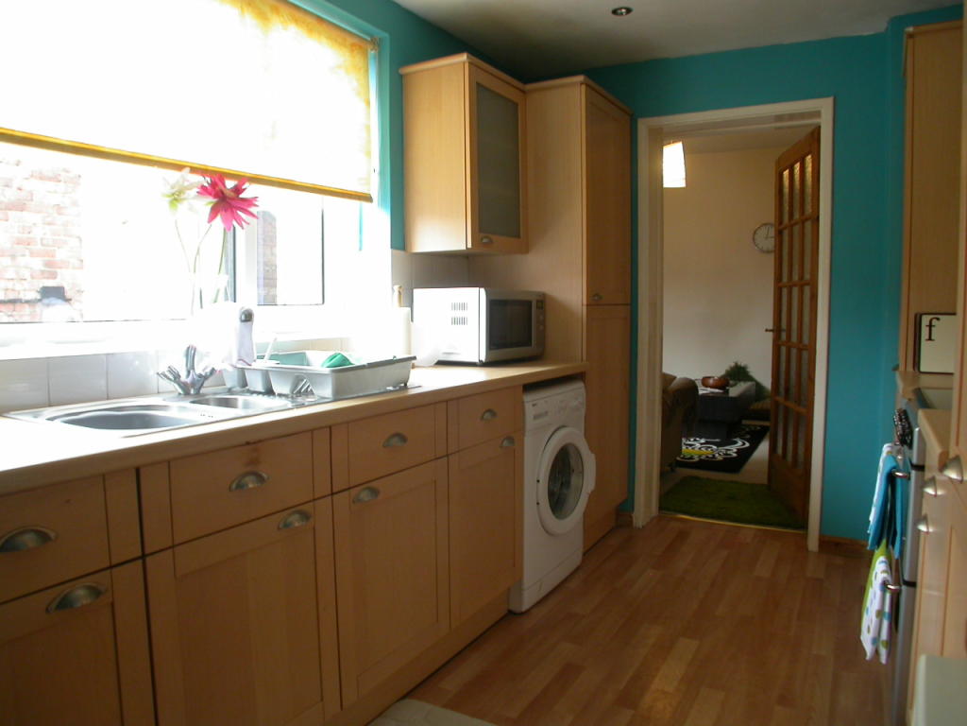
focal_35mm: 38
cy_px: 363
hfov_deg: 49.0
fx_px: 1062
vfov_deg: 37.7
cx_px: 484
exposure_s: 1/12.2
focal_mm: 7.85
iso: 100
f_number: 2.6
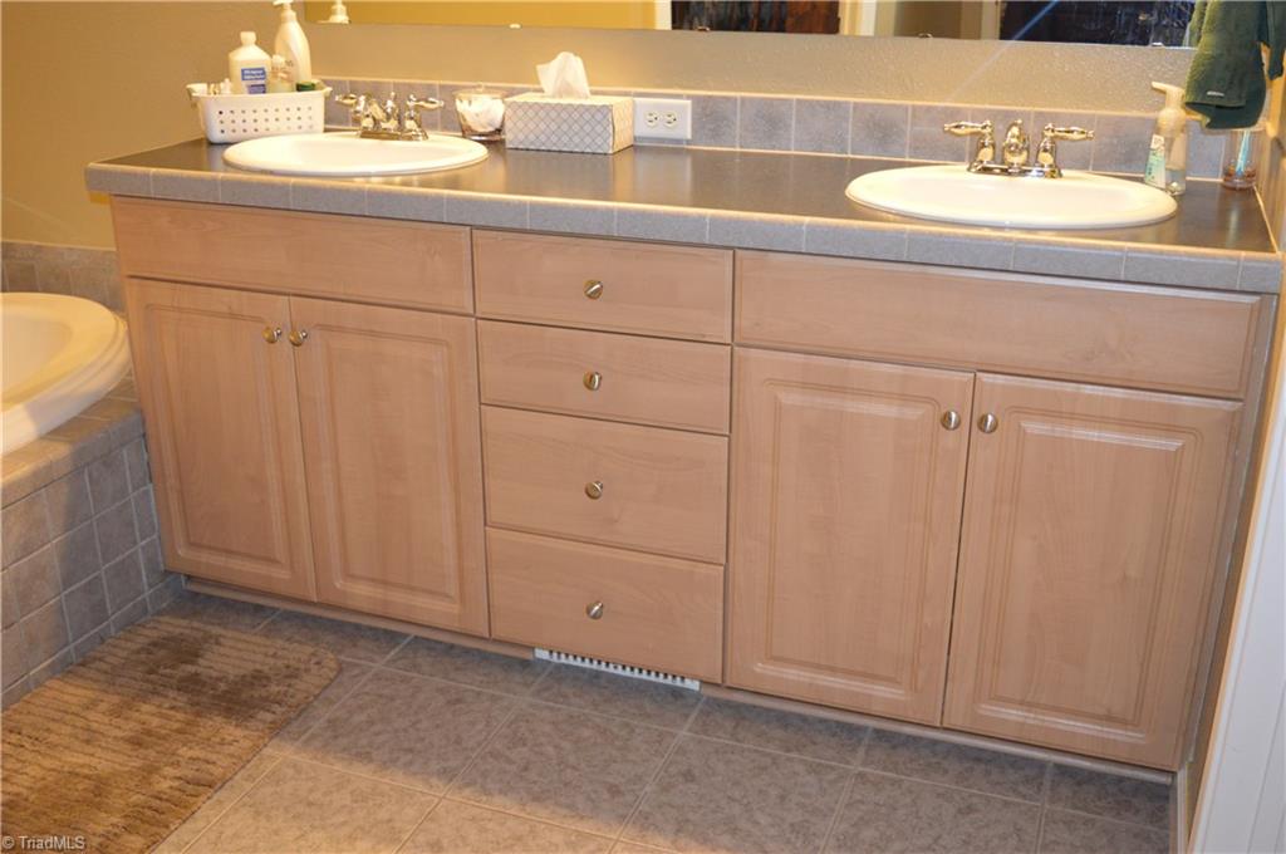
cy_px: 427
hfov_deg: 53.2
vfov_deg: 36.8
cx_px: 643
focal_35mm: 36
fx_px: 1284
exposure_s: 1/60
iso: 1250
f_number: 4
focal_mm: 24
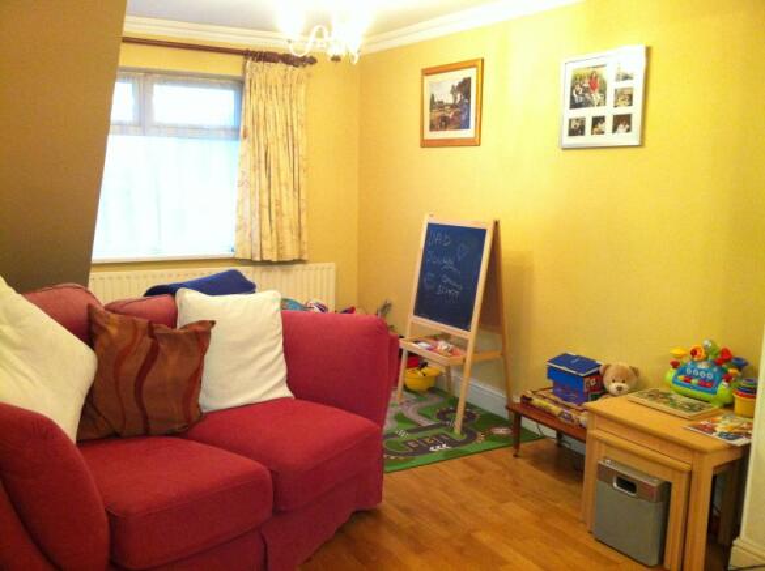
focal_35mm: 35
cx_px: 382
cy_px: 286
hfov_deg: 52.7
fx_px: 772
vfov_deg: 40.6
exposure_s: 1/15
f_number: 2.8
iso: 400
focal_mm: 3.85
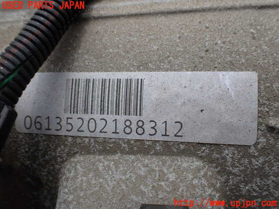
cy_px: 104
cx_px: 140
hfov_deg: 60.0
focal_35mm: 30
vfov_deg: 46.8
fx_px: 242
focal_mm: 5.4
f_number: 9
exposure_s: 1/160
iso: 100
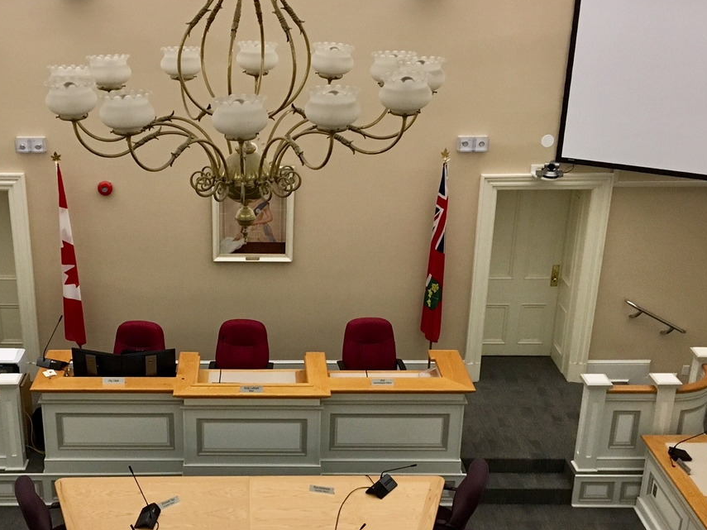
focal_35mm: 51
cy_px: 336
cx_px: 240
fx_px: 1041
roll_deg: +0.8
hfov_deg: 37.1
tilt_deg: -22.6
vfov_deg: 28.4
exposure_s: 1/30
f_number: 2.2
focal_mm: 4.15
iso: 160
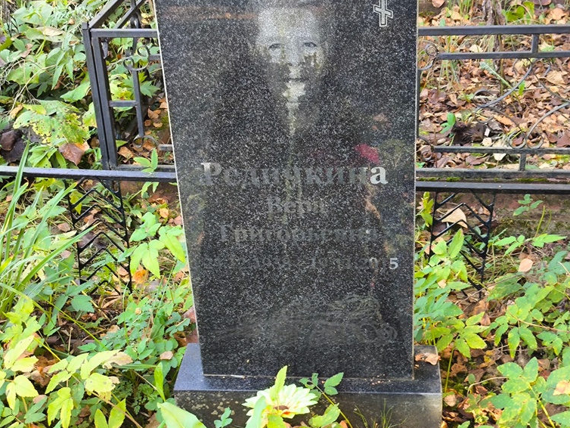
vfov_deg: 27.5
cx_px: 273
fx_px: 873
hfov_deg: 36.2
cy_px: 223
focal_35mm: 53
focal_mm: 4.71
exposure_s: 1/60
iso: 100
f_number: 1.7
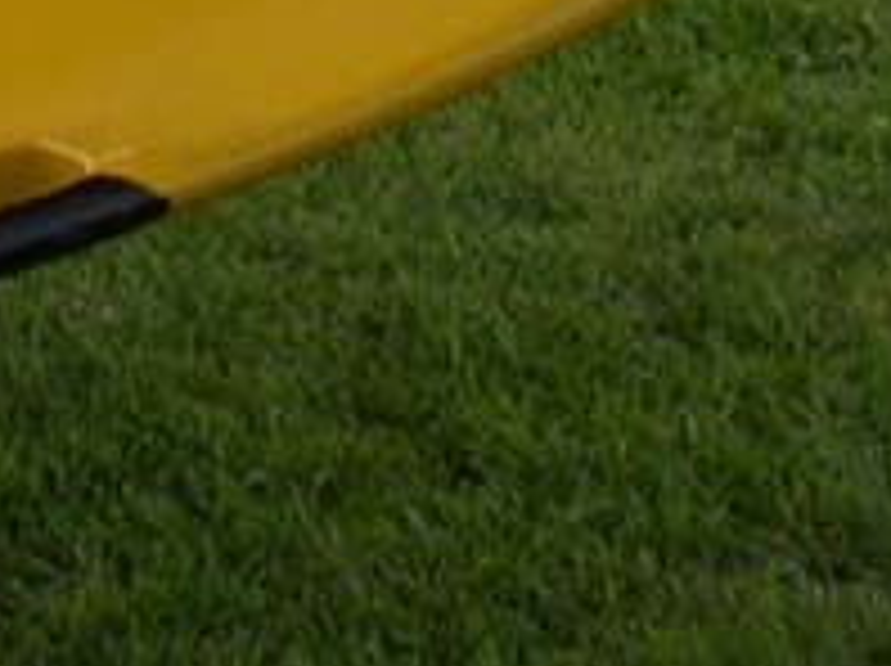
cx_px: 194
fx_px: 5065
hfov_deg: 10.0
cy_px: -810
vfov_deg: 7.2
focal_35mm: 197
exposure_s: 1/571
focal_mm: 7.85
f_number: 2.6
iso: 100
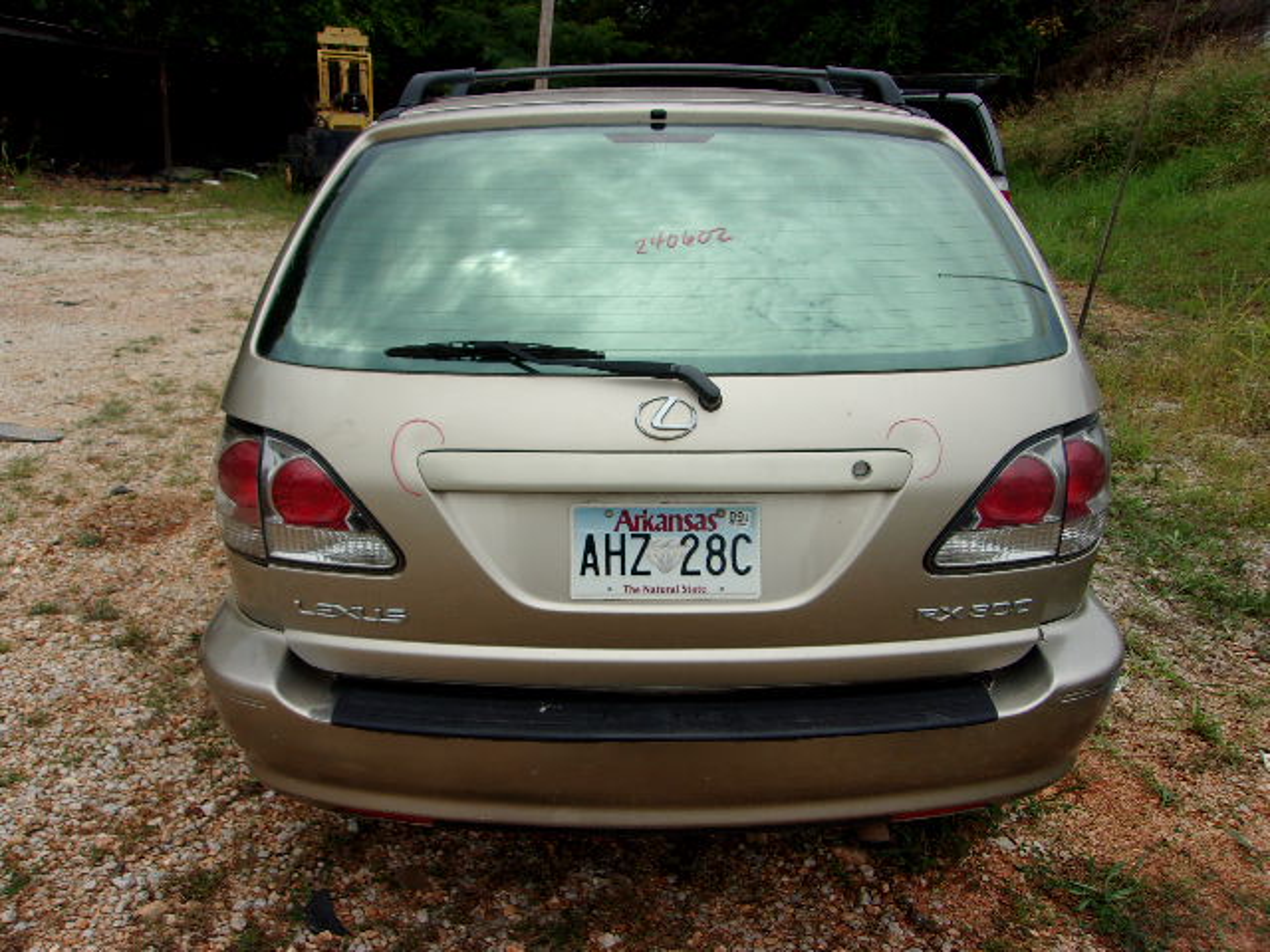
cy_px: 476
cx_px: 635
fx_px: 991
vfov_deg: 51.4
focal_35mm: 27
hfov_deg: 65.3
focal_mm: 4.9
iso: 80
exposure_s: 1/90
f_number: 10.4
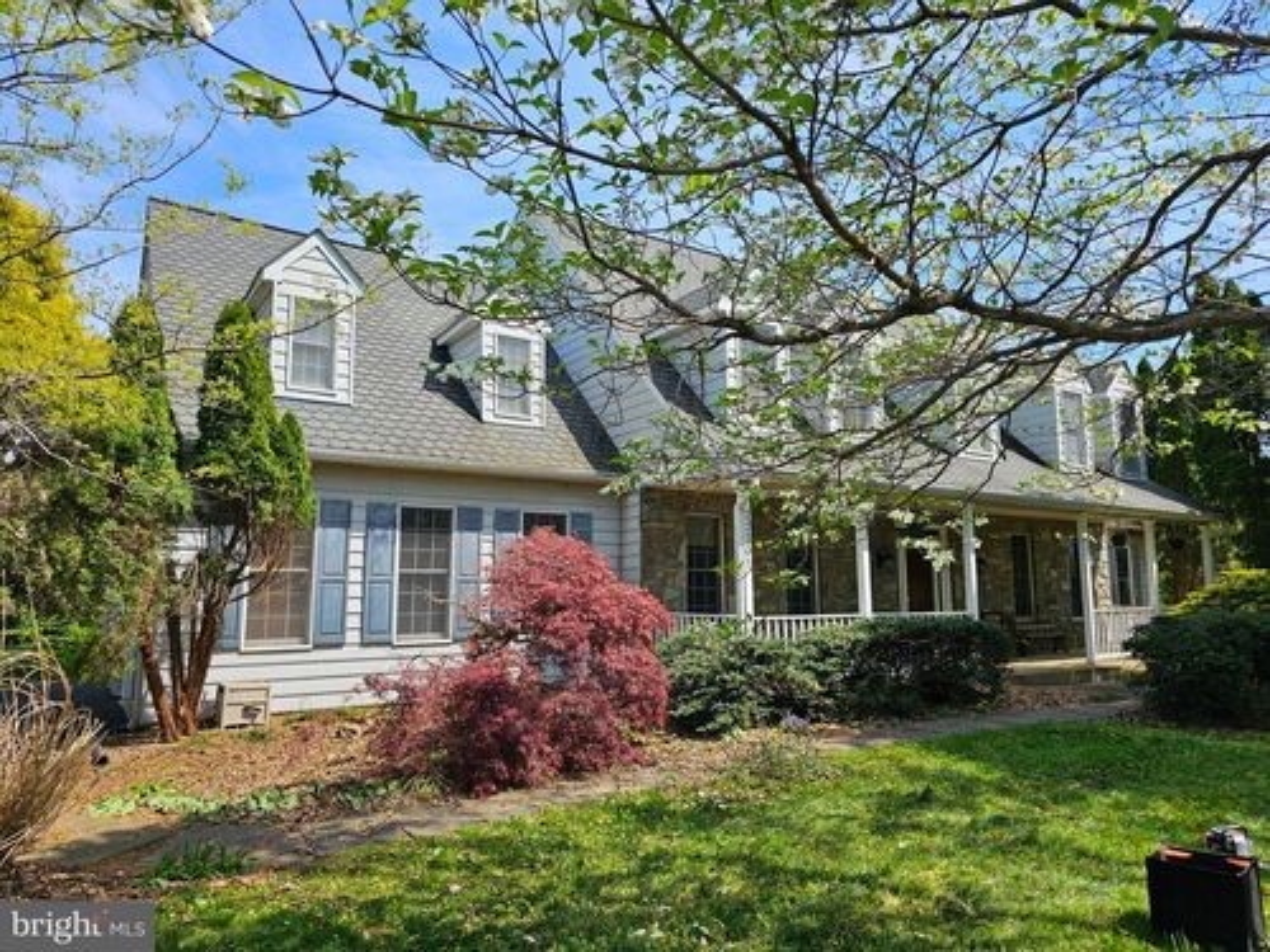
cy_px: 476
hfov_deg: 73.9
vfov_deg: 58.9
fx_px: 844
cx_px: 635
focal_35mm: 23
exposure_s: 1/479
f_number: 1.7
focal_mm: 6.3
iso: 10
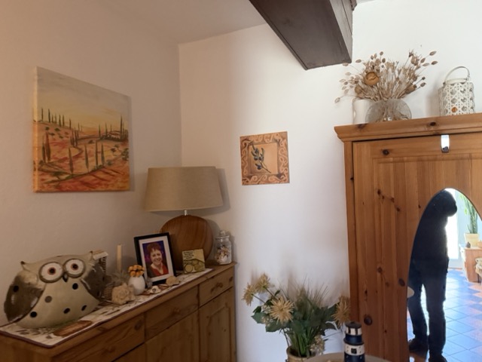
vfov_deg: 56.8
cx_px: 241
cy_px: 181
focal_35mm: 24
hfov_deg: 71.6
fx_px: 334
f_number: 1.78
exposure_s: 1/50
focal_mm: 6.76
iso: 640
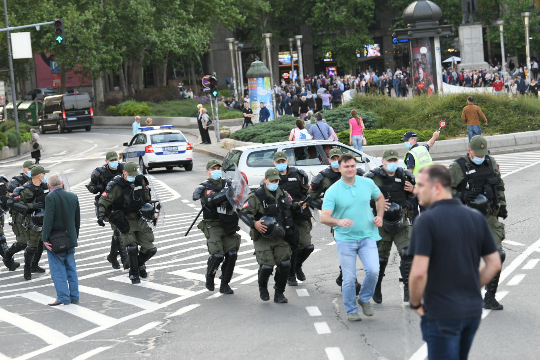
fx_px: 2265
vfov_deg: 9.1
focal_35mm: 151
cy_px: 187
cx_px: 308
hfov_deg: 13.6
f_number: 4.5
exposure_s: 1/400
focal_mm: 125
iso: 640
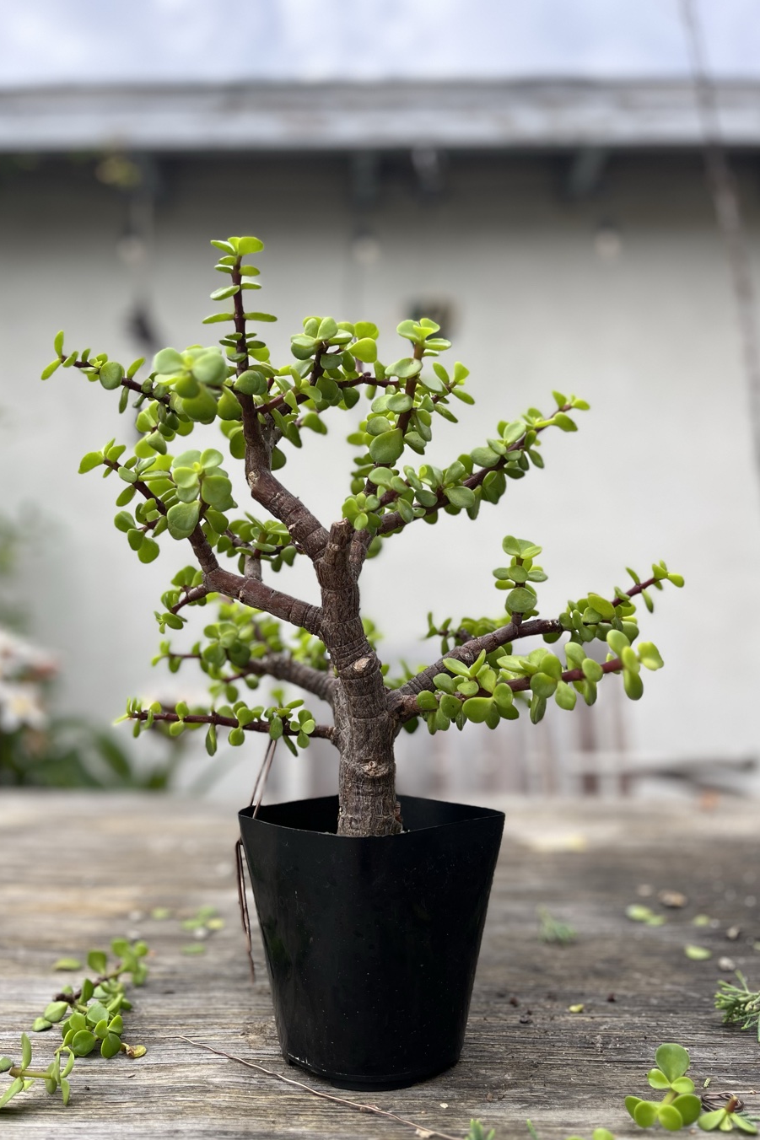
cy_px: 589
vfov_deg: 65.5
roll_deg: +0.3
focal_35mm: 28
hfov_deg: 46.4
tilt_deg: +2.1
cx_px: 359
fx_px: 887
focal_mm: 5.1
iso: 50
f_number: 1.6
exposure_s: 1/1129
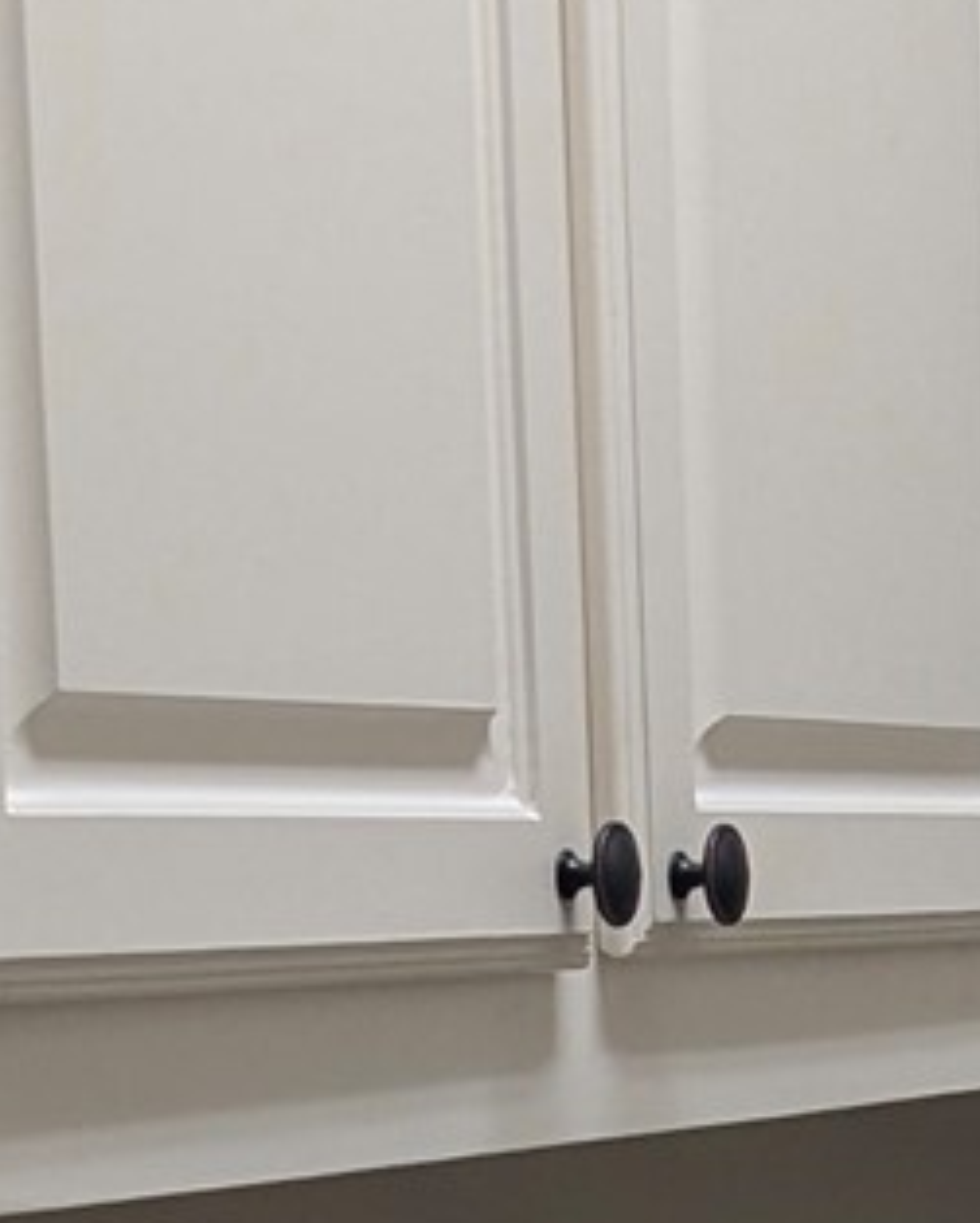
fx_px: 5539
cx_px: 1384
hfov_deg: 9.9
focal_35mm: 153
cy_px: 1665
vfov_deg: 12.2
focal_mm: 6.81
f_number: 1.85
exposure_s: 1/120
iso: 216
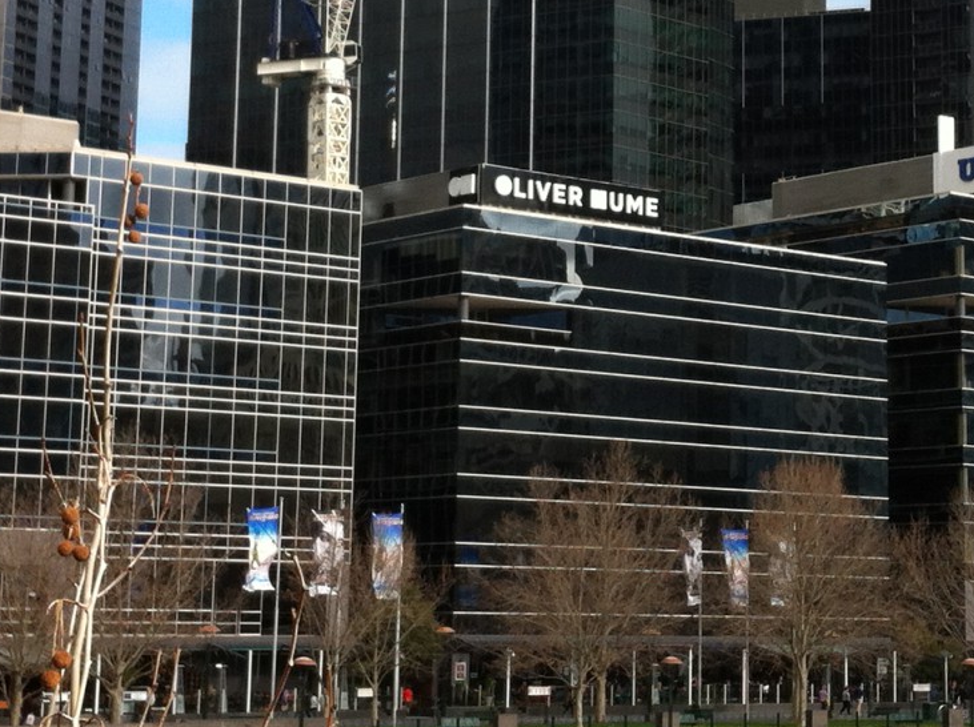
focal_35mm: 98
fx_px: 2753
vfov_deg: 15.0
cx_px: 642
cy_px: 158
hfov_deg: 20.0
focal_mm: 3.85
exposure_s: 1/754
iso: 80
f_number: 2.8
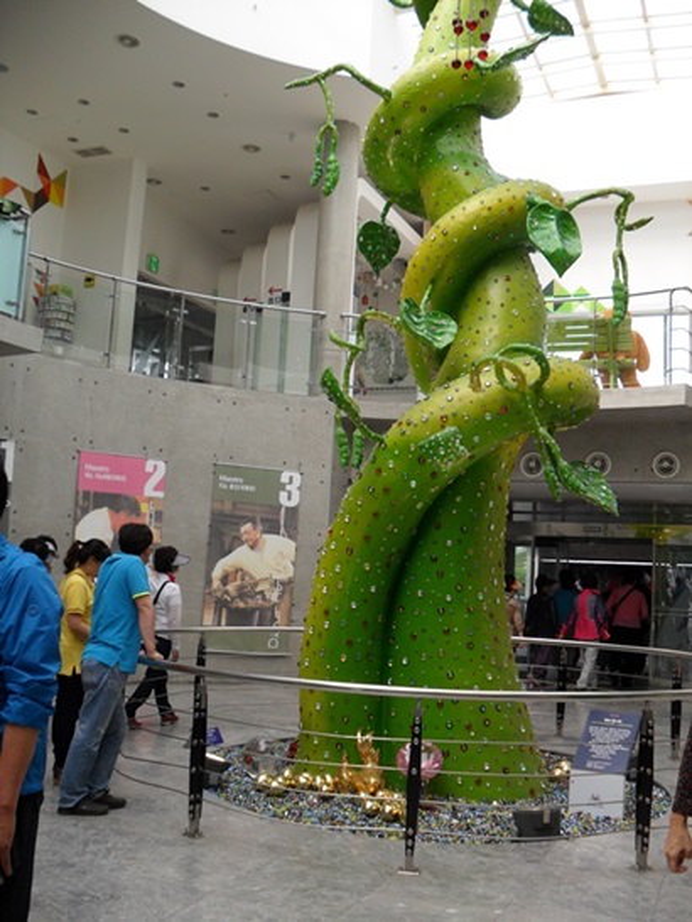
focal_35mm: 35
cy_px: 461
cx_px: 346
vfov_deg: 52.6
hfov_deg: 40.7
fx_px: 932
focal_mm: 6.3
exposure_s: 1/250
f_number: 3
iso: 80
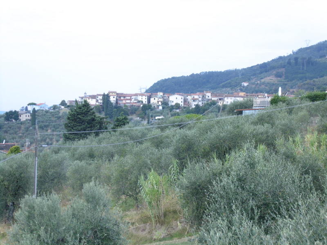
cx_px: 164
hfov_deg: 22.0
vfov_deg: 16.6
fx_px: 841
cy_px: 122
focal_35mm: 89
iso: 100
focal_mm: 16.1
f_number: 4.5
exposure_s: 1/320
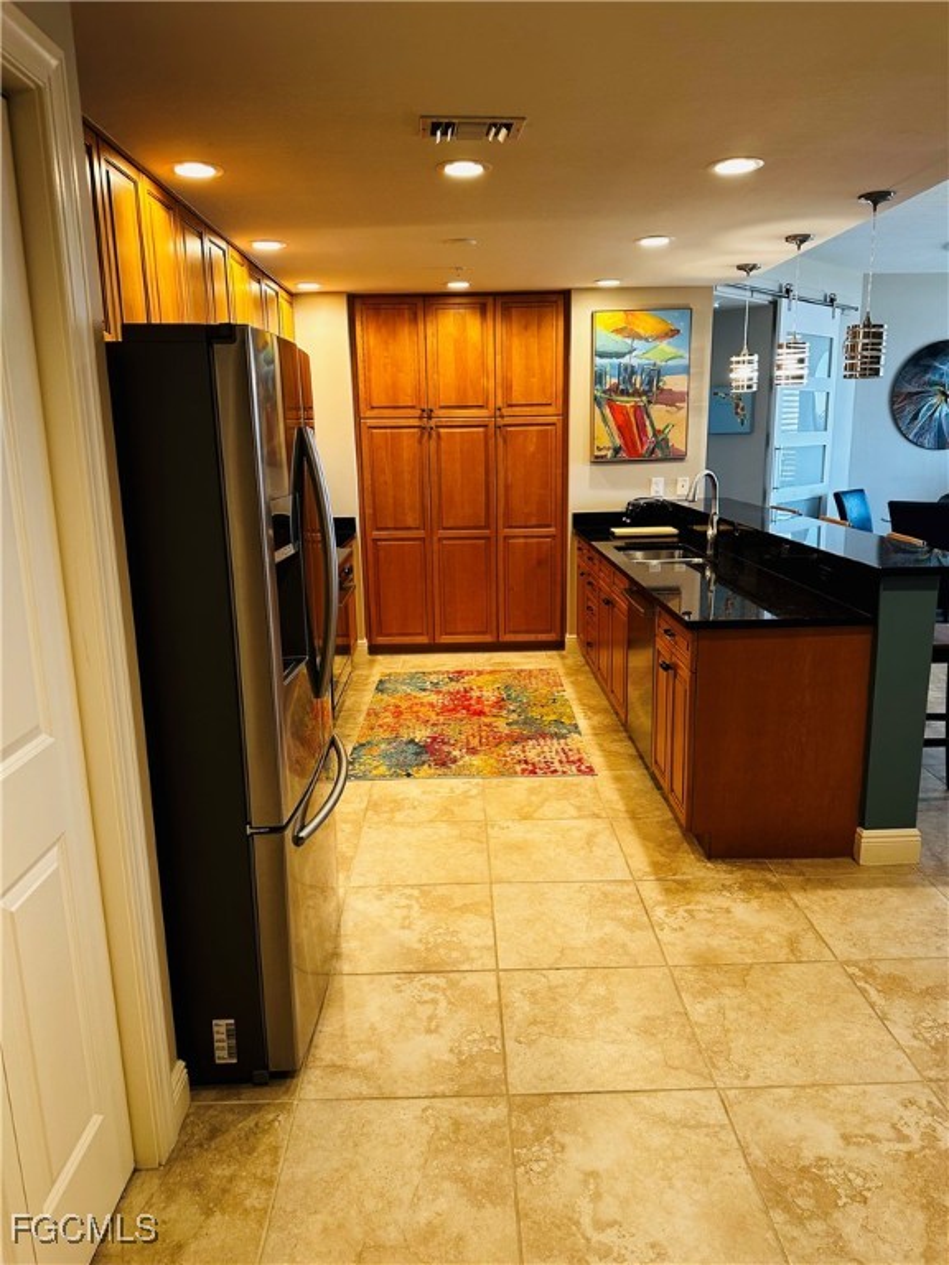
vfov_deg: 71.6
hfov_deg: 56.8
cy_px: 632
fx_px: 877
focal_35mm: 24
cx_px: 474
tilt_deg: -13.7
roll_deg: +0.6
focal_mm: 6.86
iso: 125
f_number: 1.78
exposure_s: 1/60
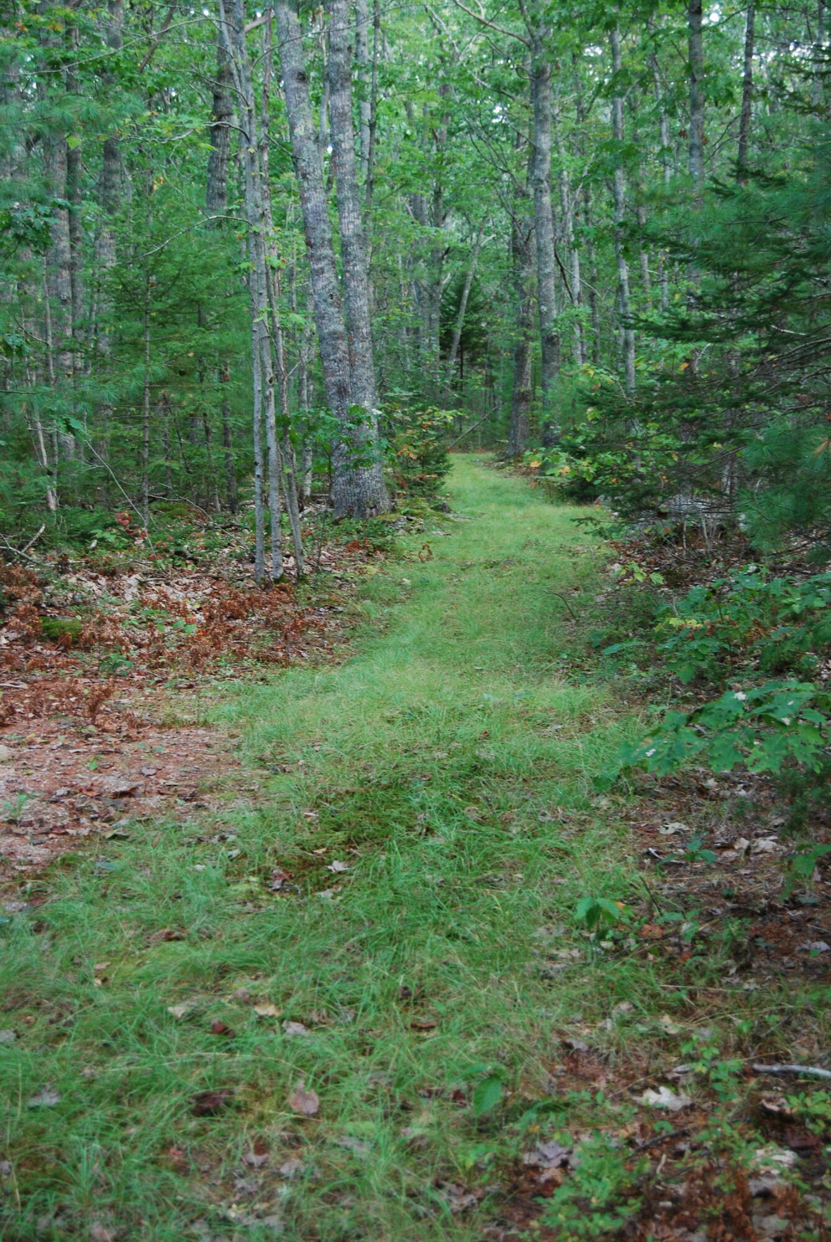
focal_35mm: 57
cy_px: 621
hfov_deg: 23.8
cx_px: 416
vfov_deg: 35.0
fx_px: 1969
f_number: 4.8
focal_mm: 38
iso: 400
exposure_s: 1/40
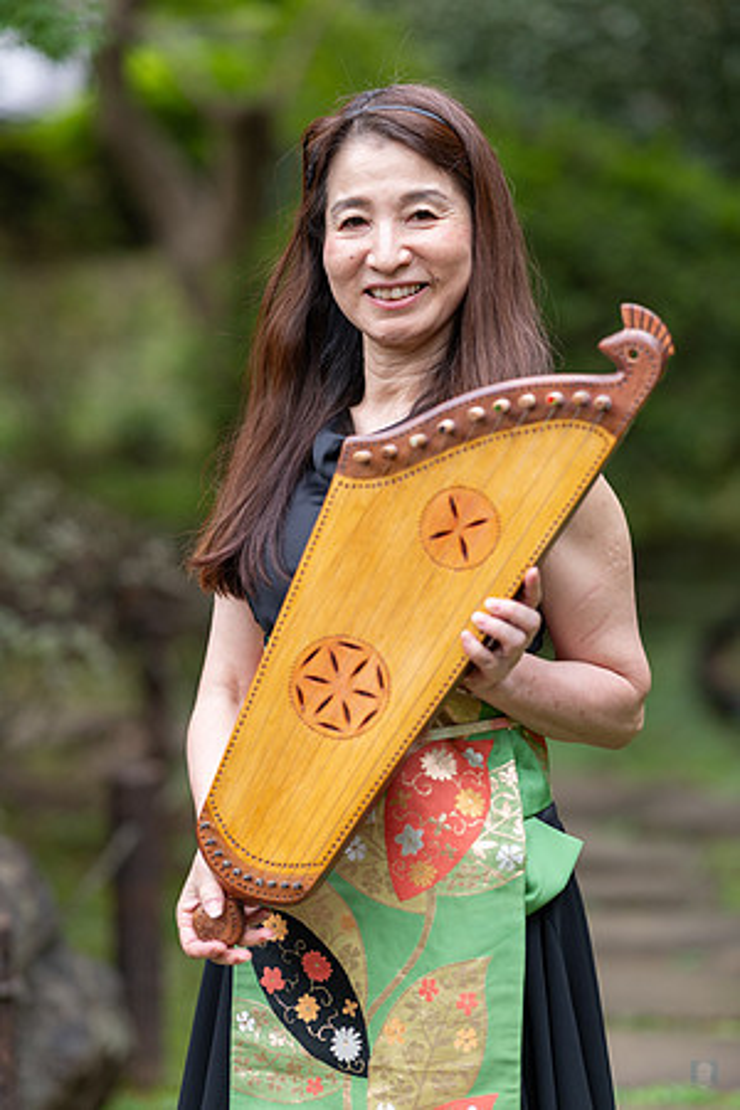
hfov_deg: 13.0
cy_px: 555
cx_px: 370
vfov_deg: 19.5
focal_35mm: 105
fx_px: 3237
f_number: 2.2
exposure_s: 1/250
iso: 180
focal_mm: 105
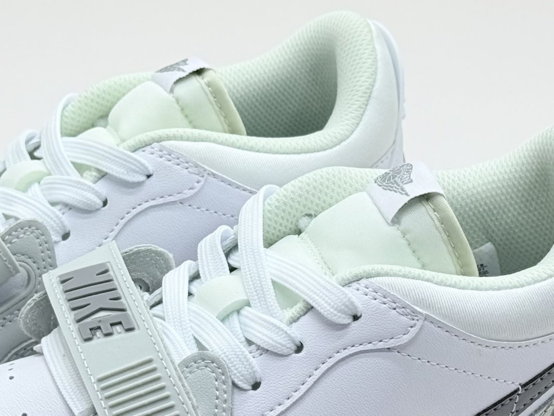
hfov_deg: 39.6
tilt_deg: -24.8
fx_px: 768
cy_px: 208
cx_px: 277
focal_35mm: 48
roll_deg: -0.6
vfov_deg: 30.3
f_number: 1.78
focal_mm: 6.76
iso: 64
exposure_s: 1/762
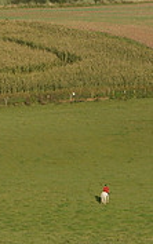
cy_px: 37
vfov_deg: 4.2
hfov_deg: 2.6
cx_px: -194
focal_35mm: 501
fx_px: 3334
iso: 1600
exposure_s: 1/1600
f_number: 11
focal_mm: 150
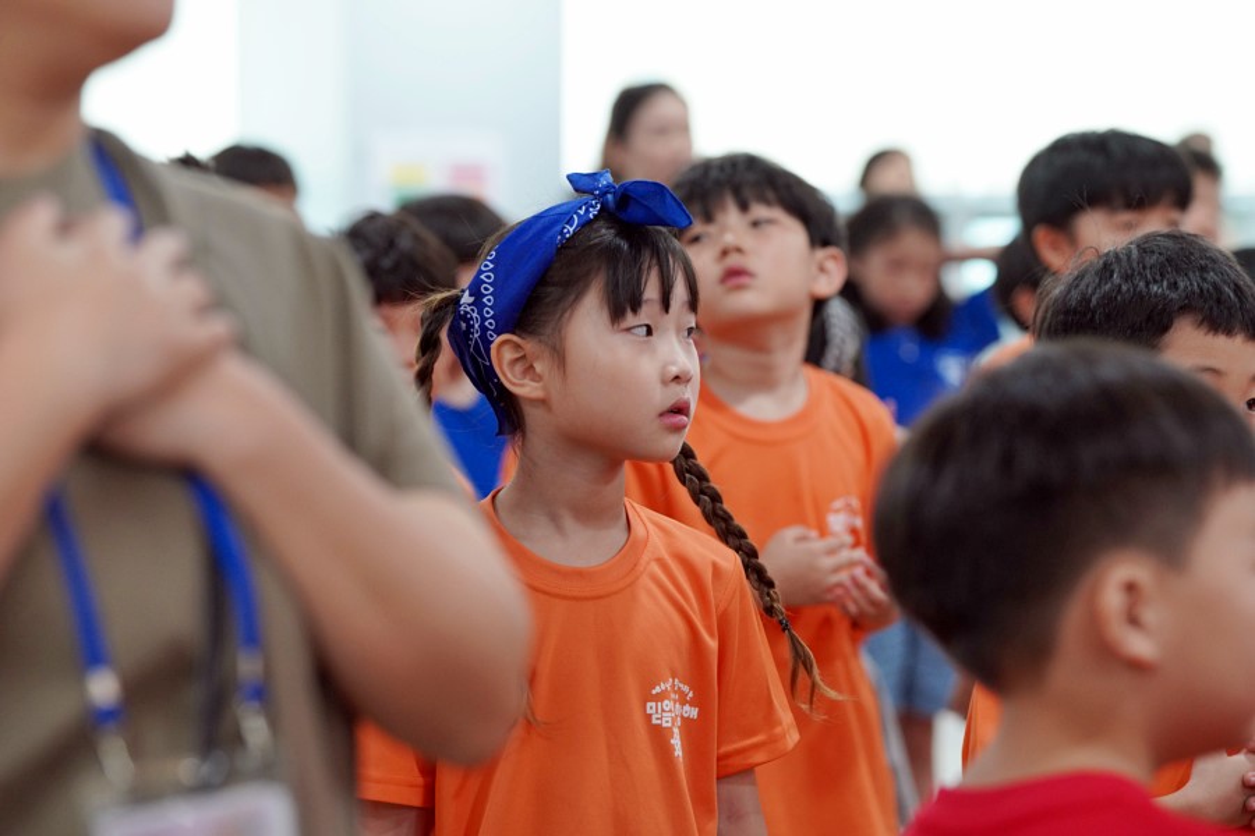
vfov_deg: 12.0
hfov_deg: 17.9
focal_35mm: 114
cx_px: 628
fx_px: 3974
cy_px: 418
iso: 2000
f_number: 4
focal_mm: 114
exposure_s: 1/160
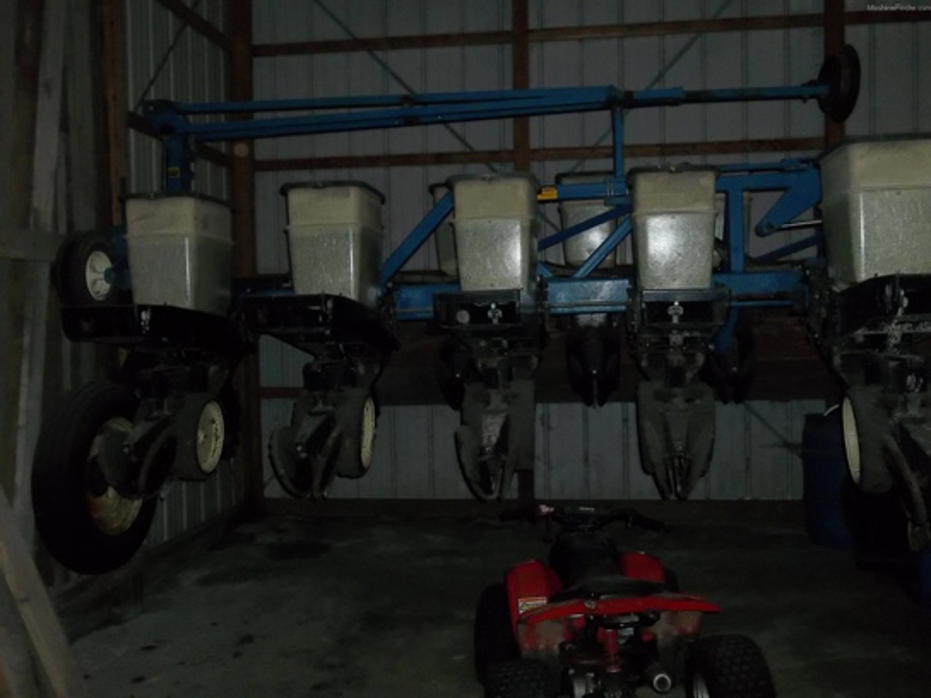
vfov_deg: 38.7
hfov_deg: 50.1
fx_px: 995
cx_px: 466
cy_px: 349
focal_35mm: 37
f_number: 4
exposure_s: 1/40
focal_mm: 6.6
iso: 320
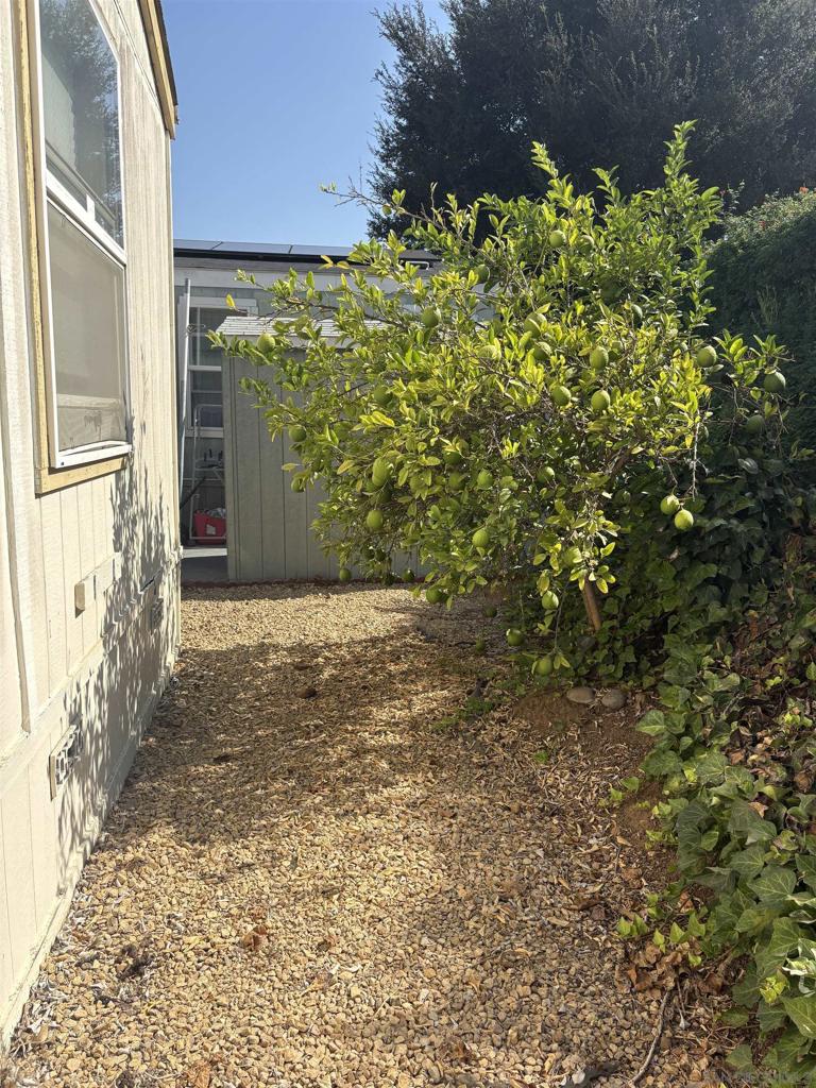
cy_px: 544
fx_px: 817
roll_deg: -2.0
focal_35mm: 26
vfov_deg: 67.3
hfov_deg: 53.1
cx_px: 408
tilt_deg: -8.2
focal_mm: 5.96
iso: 50
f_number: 1.6
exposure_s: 1/2538
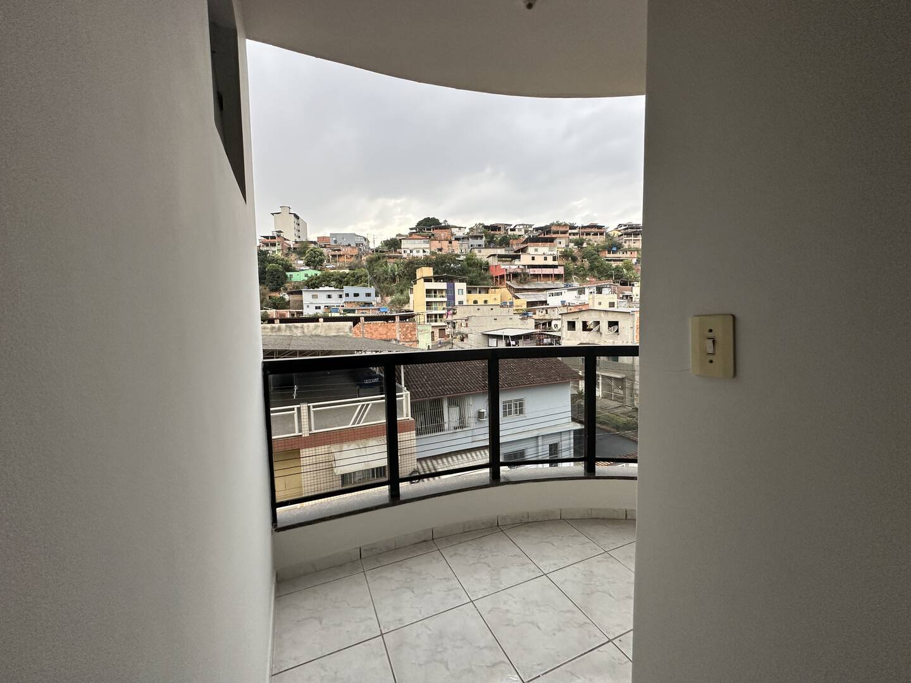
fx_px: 368
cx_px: 456
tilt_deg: -3.7
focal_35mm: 14
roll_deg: +1.1
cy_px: 342
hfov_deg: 102.1
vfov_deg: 85.7
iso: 200
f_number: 2.2
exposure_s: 1/99
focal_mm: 2.22
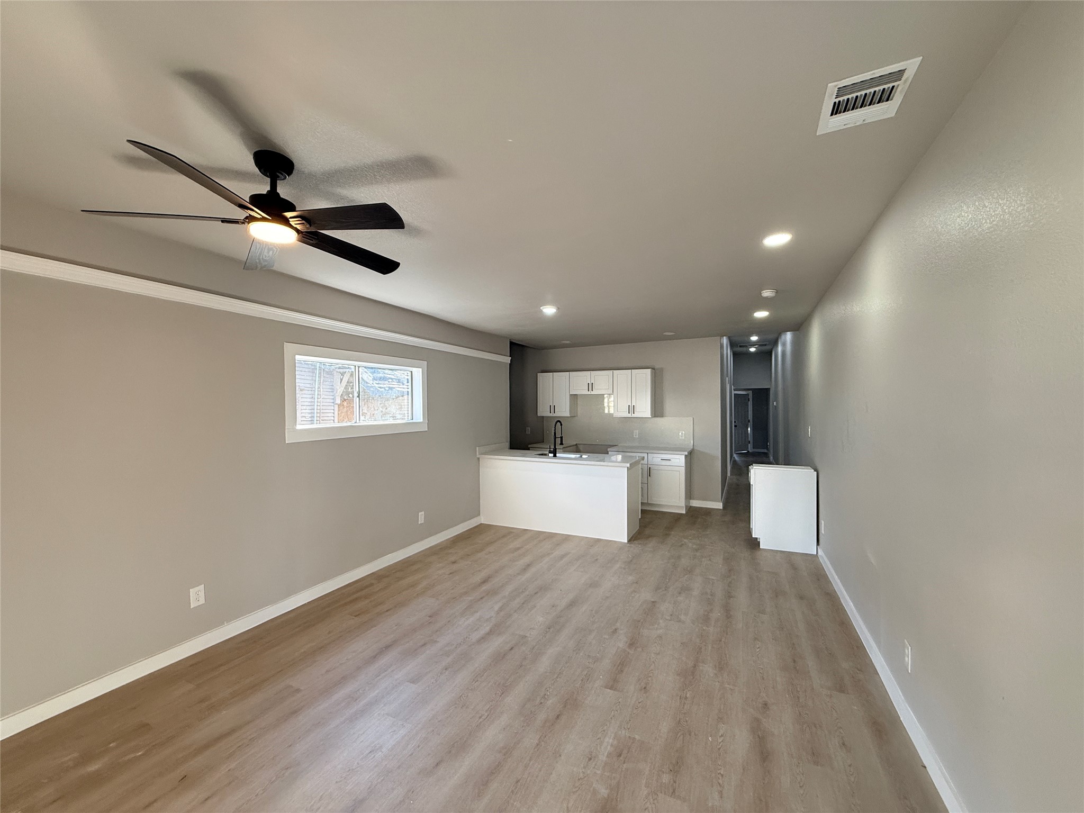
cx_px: 542
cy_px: 406
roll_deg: +0.1
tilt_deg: +0.8
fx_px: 438
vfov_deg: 85.7
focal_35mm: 14
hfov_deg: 102.1
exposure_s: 1/120
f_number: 2.2
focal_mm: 2.22
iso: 125
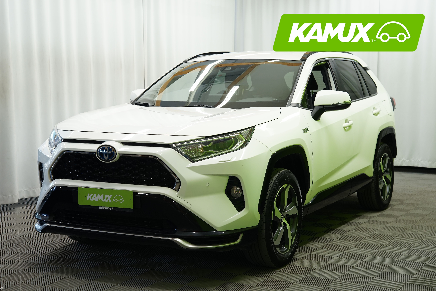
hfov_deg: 34.5
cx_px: 218
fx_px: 702
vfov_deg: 23.4
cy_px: 146
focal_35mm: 58
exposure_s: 1/20
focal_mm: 58
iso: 500
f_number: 5.6
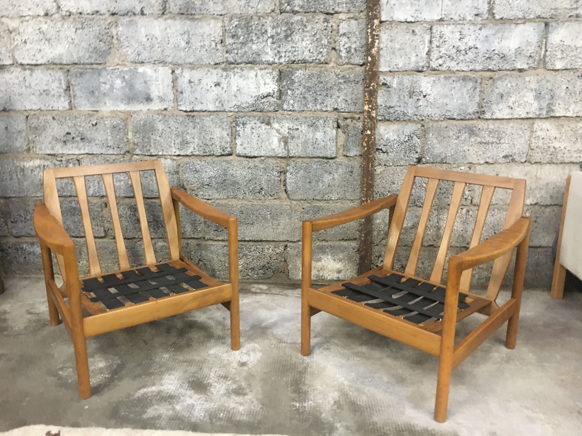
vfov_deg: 48.2
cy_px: 218
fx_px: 488
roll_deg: +0.8
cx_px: 291
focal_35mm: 29
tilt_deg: -16.7
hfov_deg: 61.7
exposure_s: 1/17
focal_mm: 4.15
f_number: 2.2
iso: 200
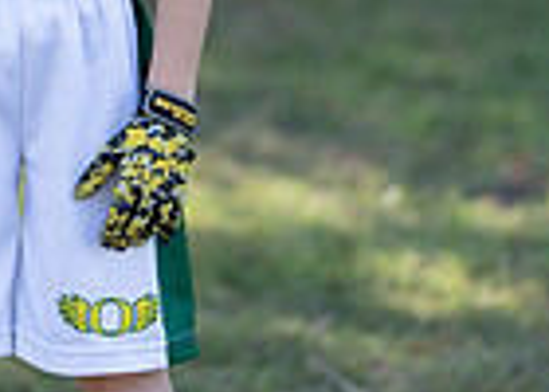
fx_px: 3727
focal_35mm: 239
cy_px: 19
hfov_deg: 8.4
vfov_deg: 6.0
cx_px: 41
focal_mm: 50
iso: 100
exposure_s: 1/1250
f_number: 1.2
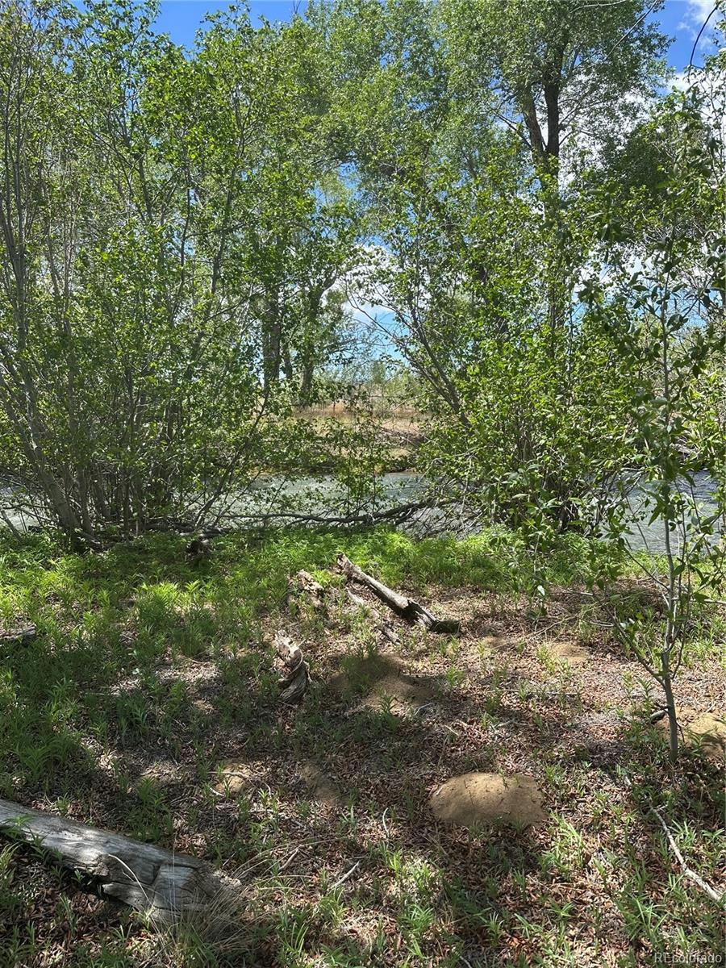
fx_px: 671
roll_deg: +1.7
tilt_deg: -6.3
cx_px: 363
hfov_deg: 56.8
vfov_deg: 71.6
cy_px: 484
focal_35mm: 24
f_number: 1.78
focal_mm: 6.86
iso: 80
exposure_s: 1/1412
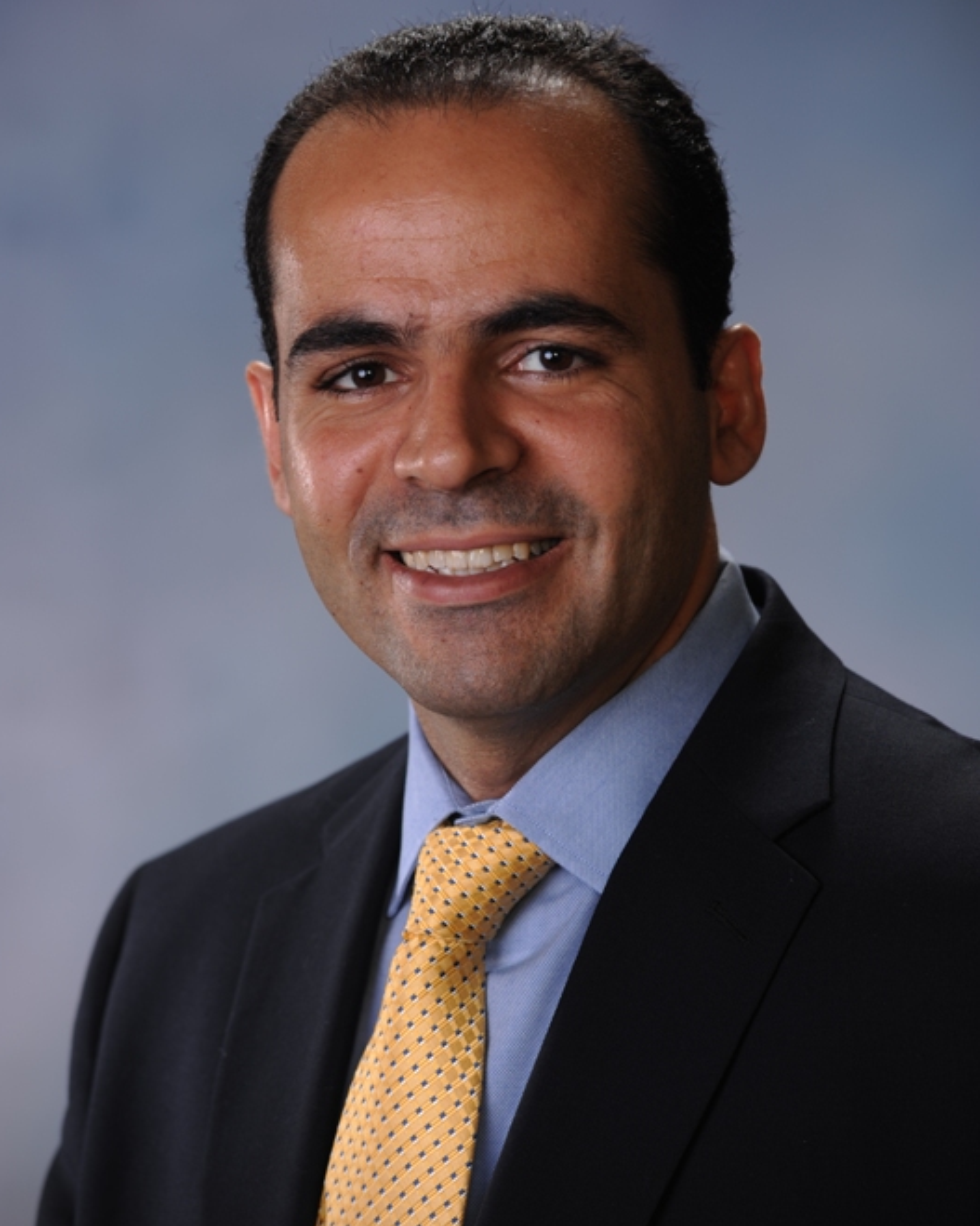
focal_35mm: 193
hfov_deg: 8.0
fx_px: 6999
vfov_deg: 10.0
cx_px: 488
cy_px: 521
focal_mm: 170
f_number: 6.3
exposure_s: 1/100
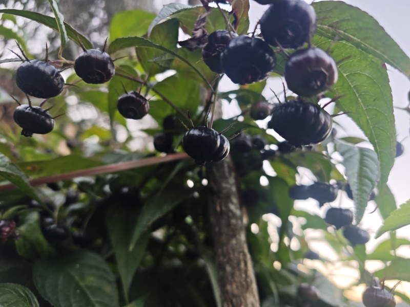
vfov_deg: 58.9
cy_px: 154
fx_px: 272
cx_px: 205
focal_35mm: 23
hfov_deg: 73.9
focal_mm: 6.68
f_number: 1.44
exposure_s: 1/100
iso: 400
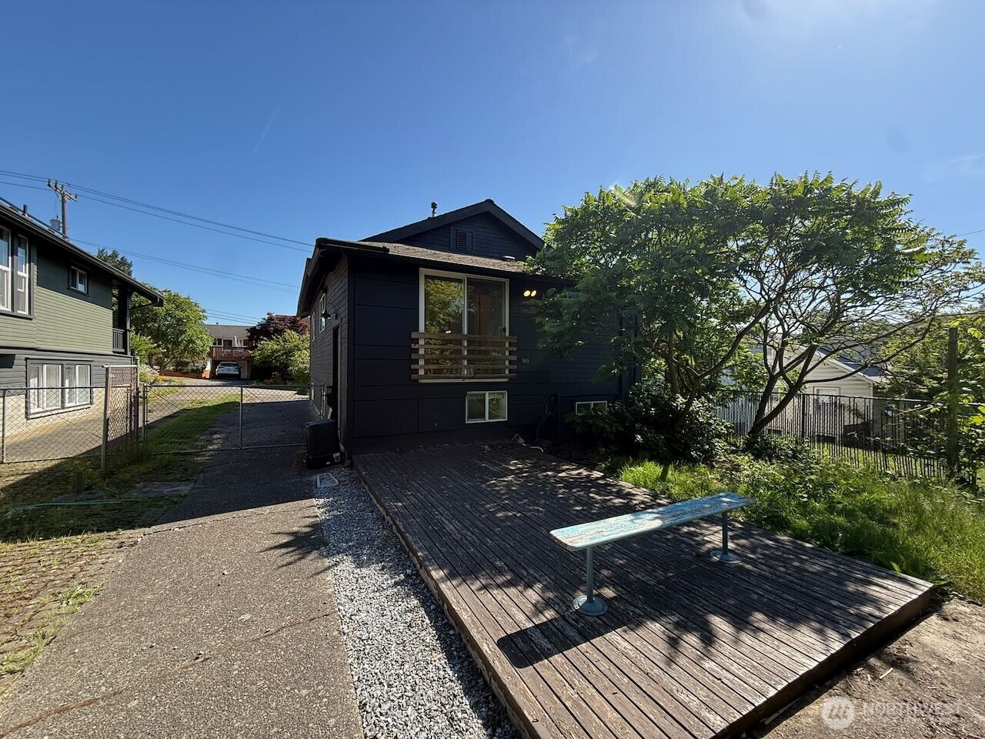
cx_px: 492
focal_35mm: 14
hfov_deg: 102.1
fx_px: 398
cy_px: 370
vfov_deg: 85.7
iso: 64
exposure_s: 1/510
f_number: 2.2
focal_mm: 2.22
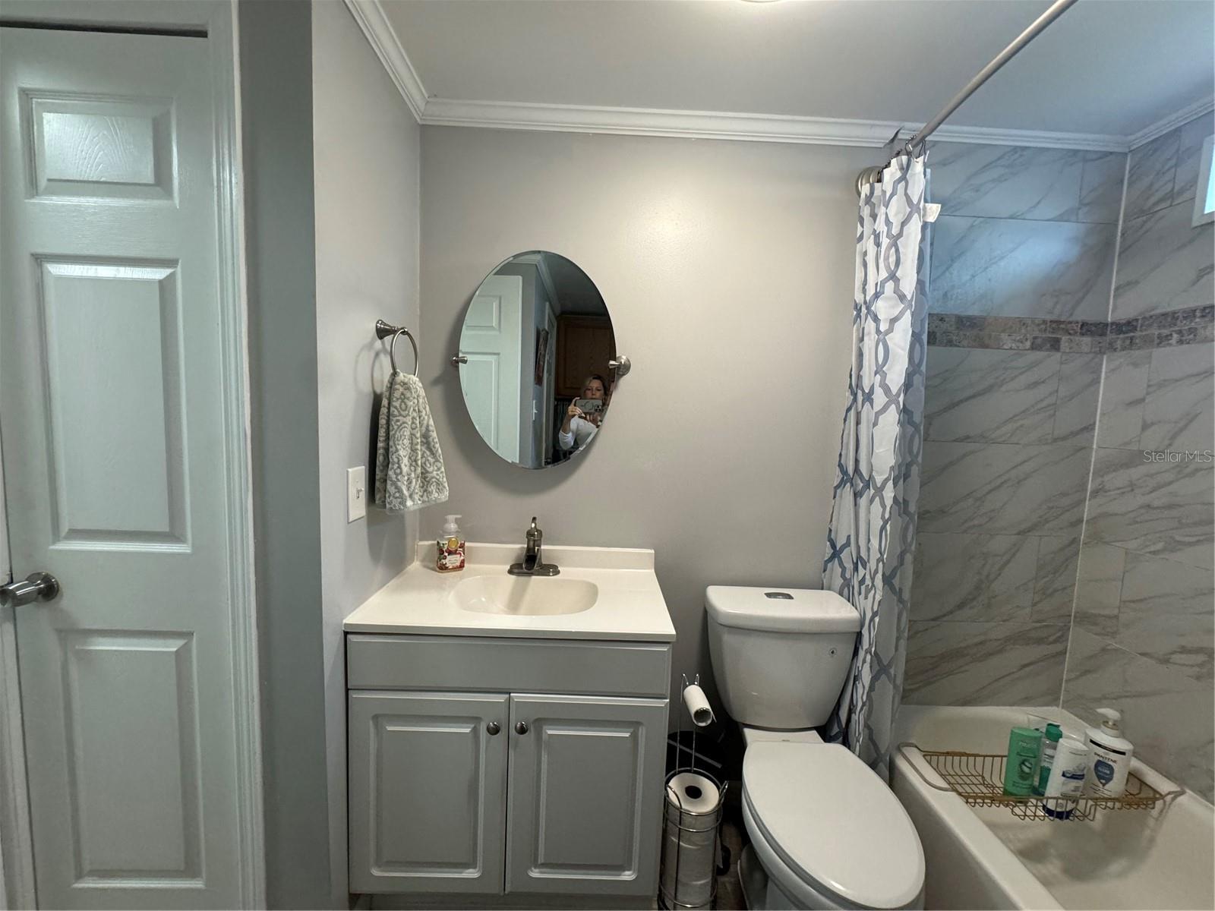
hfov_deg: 102.1
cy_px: 456
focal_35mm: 14
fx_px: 491
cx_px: 608
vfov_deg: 85.7
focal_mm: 2.22
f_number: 2.2
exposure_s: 1/120
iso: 320
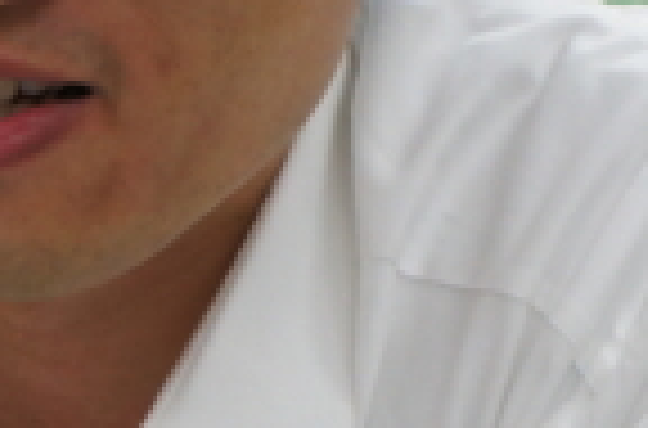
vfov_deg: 3.0
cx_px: -315
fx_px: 8231
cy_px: 164
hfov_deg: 4.5
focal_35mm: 459
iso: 1250
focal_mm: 55
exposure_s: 1/160
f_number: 5.6
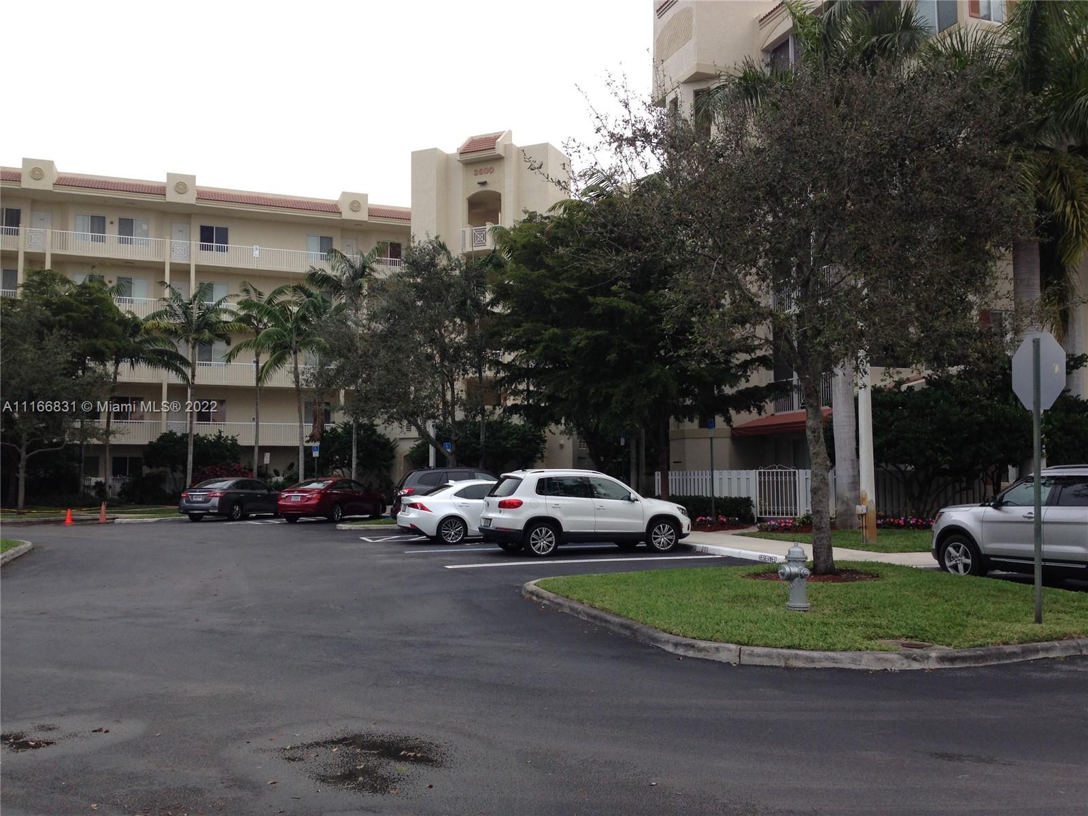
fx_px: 1037
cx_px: 544
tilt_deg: +5.0
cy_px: 408
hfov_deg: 55.4
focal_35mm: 33
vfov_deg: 42.9
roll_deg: -1.2
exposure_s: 1/181
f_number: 2.4
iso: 50
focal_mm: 4.12
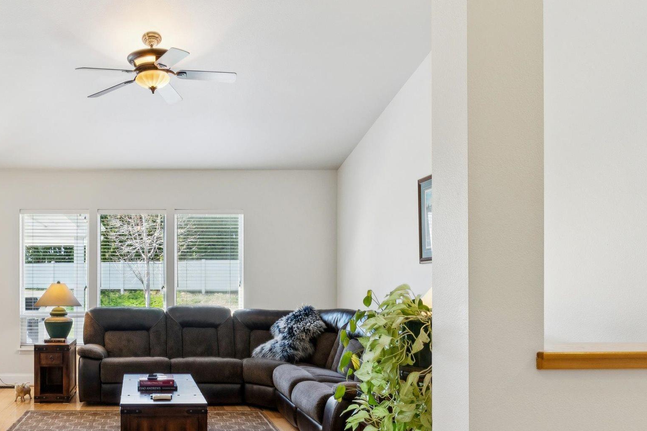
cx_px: 143
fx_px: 561
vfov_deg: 41.6
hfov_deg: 56.3
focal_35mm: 31
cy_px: 281
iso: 400
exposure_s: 1/13
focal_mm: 15.6
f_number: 13
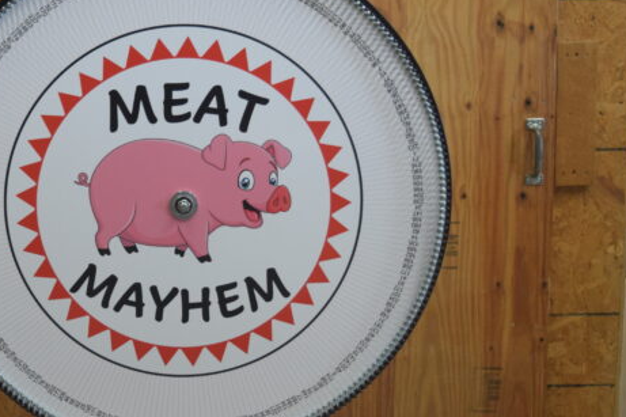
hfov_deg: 30.4
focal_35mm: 65
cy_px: 211
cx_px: 156
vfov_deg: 20.9
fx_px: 1130
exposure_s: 1/60
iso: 1000
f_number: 4
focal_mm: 26
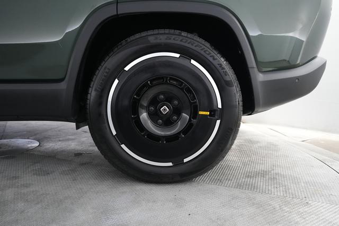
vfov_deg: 51.2
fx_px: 235
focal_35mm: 25
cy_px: 113
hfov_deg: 71.5
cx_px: 170
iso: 5000
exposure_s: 1/160
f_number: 2.8
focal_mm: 25
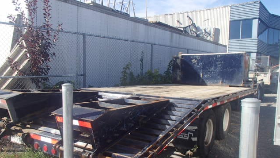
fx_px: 245
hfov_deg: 59.5
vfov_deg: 35.4
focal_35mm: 33
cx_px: 140
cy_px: 103
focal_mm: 5.4
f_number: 4.1
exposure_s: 1/500
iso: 100
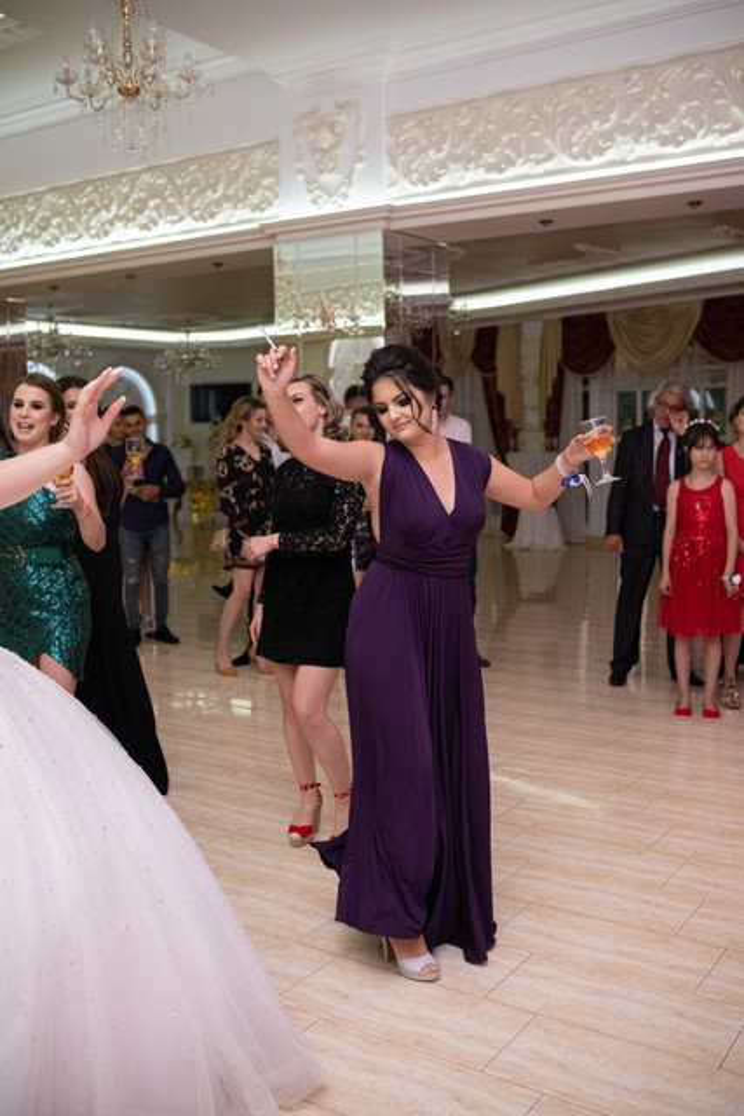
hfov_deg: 37.9
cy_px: 558
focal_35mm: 35
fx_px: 1084
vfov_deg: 54.4
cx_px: 372
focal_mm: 23
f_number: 2.2
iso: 1600
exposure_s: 1/125
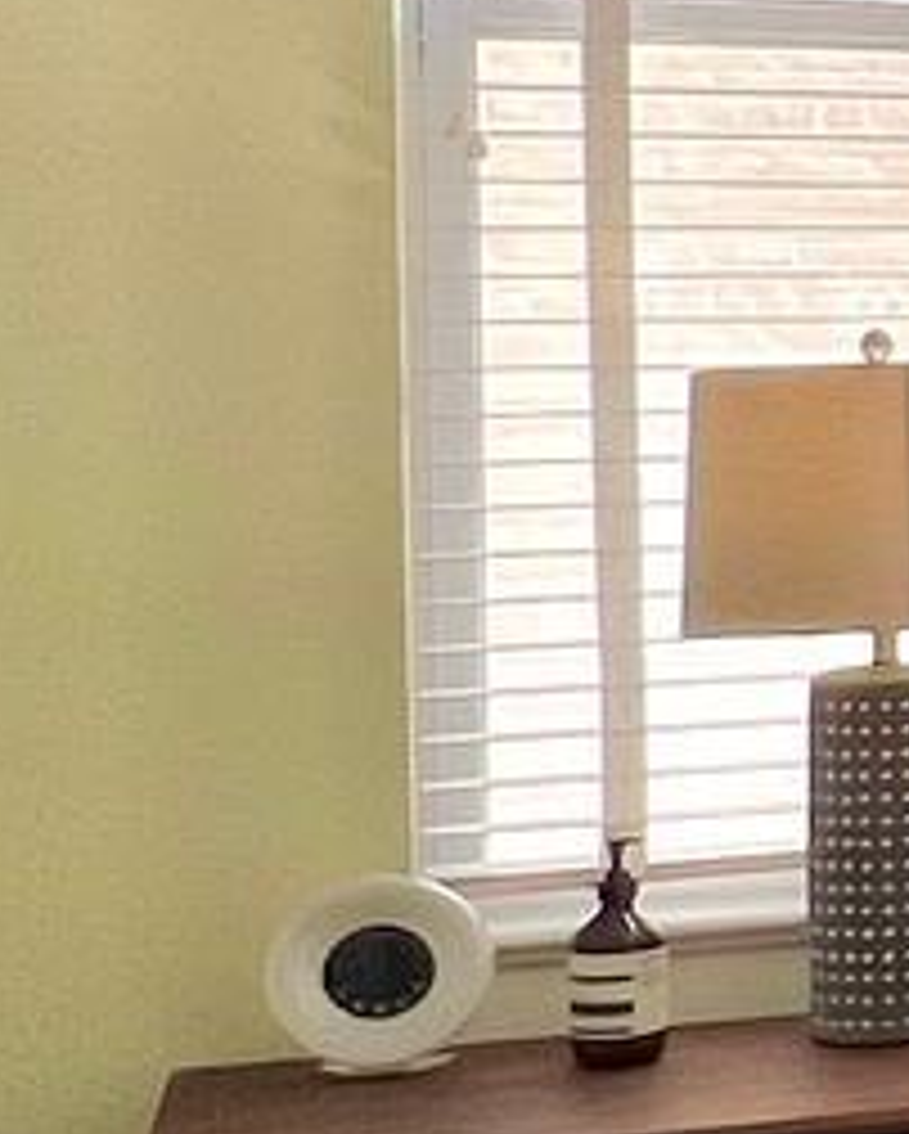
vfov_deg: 18.6
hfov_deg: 9.8
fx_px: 3460
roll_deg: -0.8
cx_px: 2988
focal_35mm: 103
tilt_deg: -3.0
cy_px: 436
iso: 32
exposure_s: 1/292
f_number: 1.8
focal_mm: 1.57
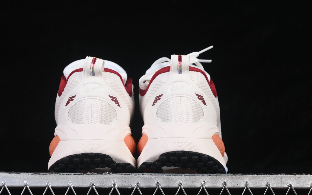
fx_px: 825
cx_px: 139
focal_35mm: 97
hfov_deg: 21.4
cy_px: 91
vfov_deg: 13.5
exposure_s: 1/80
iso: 160
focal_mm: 50
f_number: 8
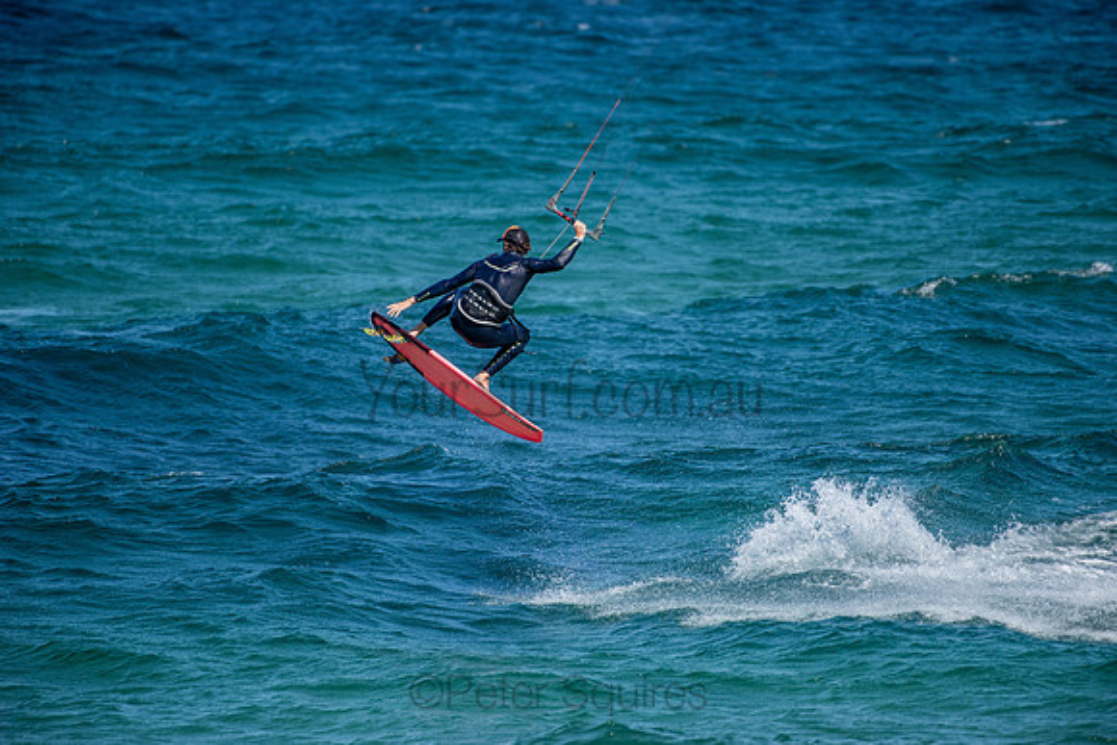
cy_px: 372
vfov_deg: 2.8
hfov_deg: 4.1
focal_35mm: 500
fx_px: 15517
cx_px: 558
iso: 280
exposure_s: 1/2500
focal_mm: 500
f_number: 5.6
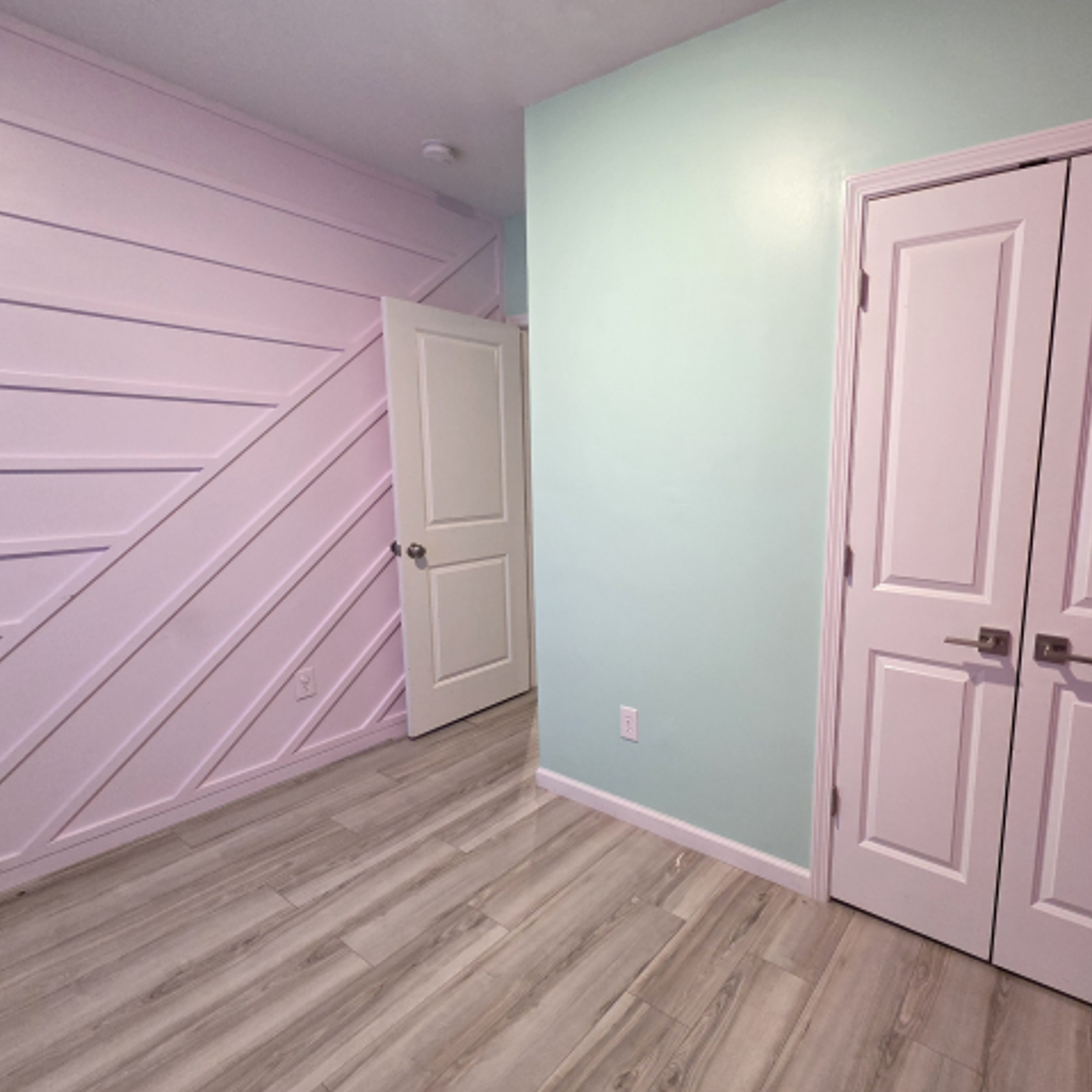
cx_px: 678
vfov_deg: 87.4
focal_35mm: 16
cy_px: 554
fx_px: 571
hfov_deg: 85.8
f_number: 2.2
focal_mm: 2.2
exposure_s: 1/60
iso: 800
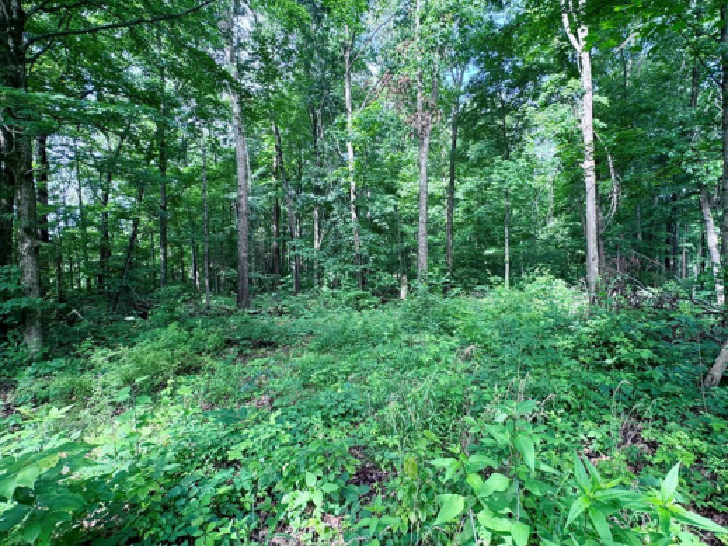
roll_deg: +0.1
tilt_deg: -0.6
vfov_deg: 71.5
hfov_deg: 87.4
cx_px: 405
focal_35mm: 18
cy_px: 261
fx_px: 378
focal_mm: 2.22
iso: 50
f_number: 2.2
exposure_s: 1/99
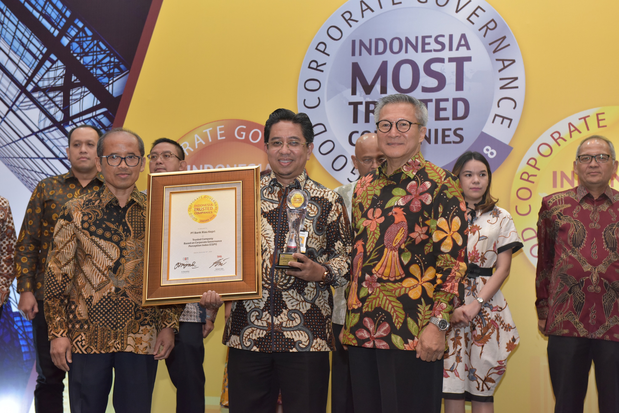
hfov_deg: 33.4
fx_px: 1032
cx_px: 310
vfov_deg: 22.6
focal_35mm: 60
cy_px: 206
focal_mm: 60
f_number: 5.6
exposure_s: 1/160
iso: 2500
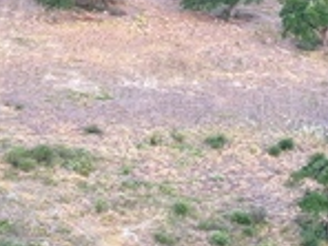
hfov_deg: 6.5
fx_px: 2871
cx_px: -160
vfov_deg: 4.9
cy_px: -157
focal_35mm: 303
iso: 100
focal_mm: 19.35
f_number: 2.8
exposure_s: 1/25
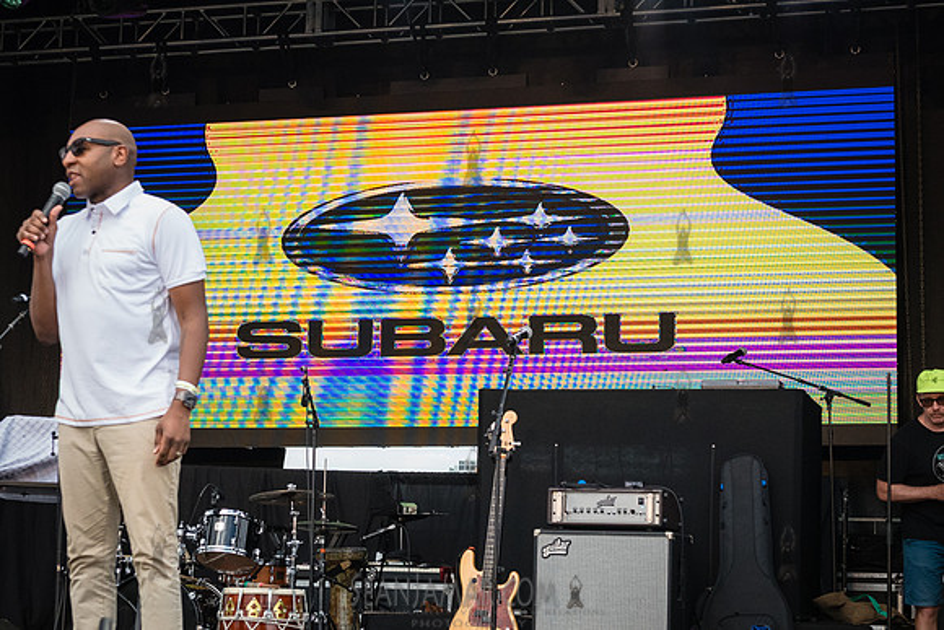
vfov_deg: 17.4
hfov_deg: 25.8
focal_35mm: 78
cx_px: 397
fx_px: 2055
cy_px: 332
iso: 2000
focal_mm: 48
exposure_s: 1/1600
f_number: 4.5
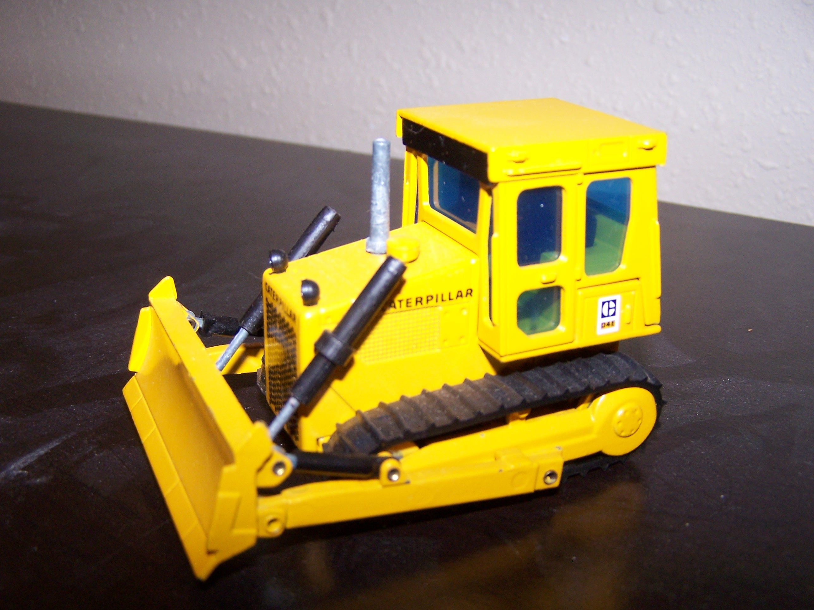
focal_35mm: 38
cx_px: 407
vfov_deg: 37.7
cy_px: 305
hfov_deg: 49.0
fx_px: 894
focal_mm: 6.3
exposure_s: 1/60
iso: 140
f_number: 2.8
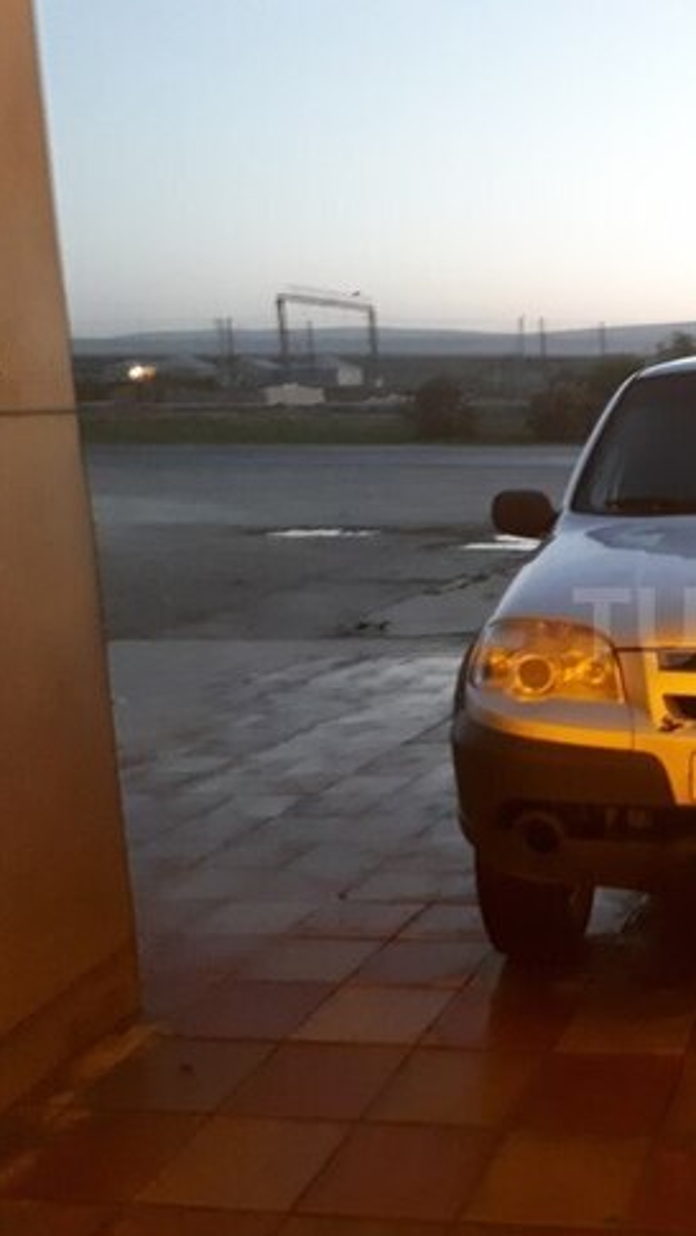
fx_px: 1312
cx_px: 834
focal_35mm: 40
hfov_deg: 26.4
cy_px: 626
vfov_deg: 50.5
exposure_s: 1/17
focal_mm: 3.6
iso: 500
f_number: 1.9
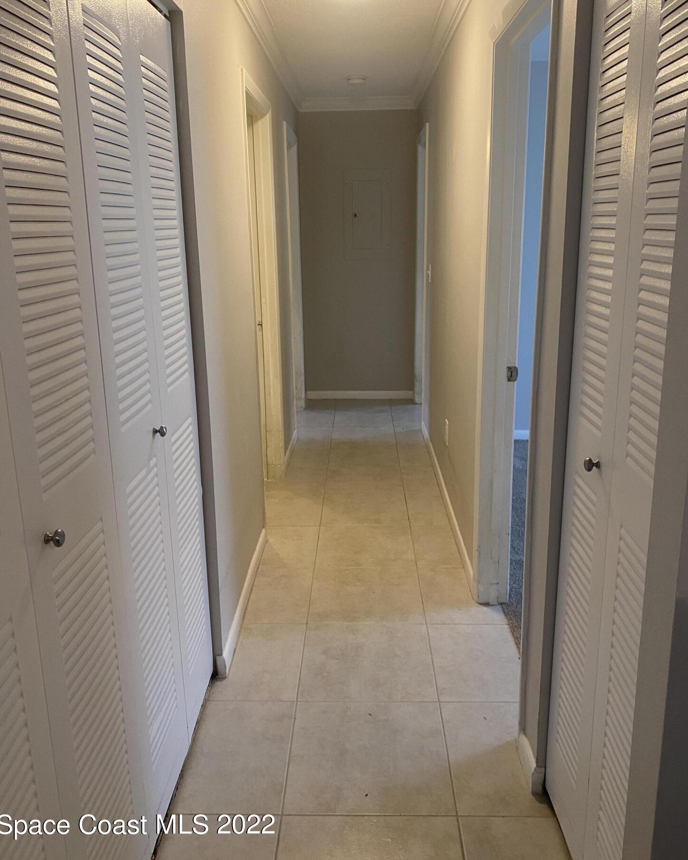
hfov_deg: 51.5
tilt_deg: -11.9
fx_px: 713
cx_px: 349
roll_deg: +1.6
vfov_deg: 62.1
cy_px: 394
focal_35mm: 28
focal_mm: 4.25
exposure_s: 1/60
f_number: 1.8
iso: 100
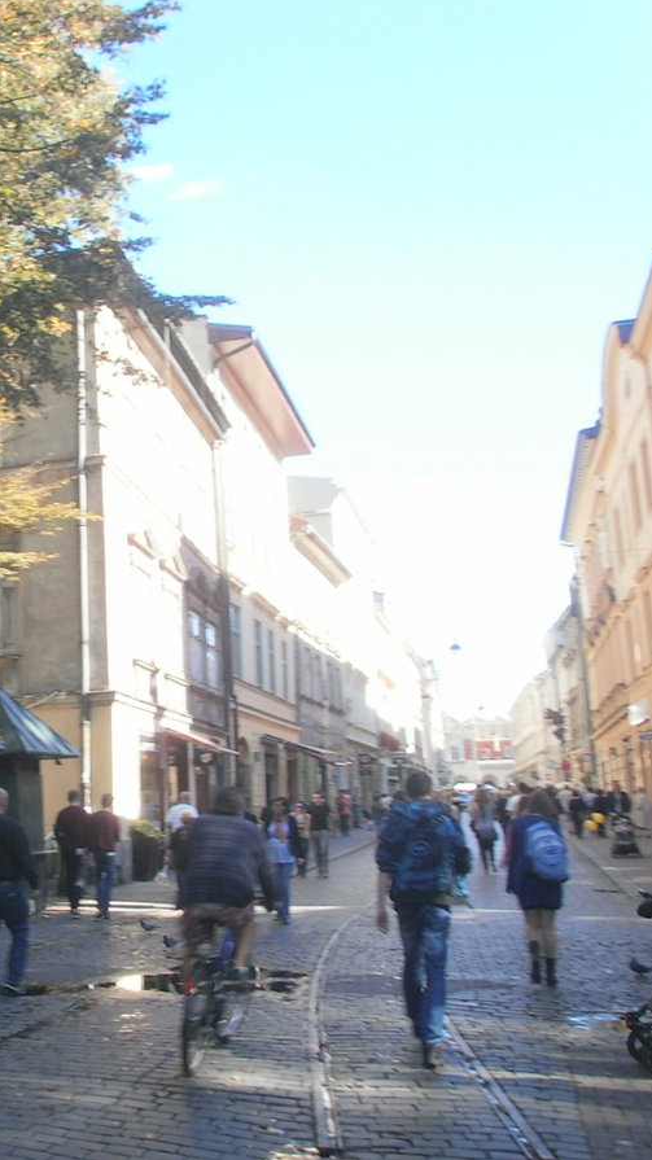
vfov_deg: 52.8
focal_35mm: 38
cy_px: 578
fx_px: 1169
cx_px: 8
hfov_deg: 29.2
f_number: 7.8
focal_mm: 4.65
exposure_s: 1/30
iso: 100
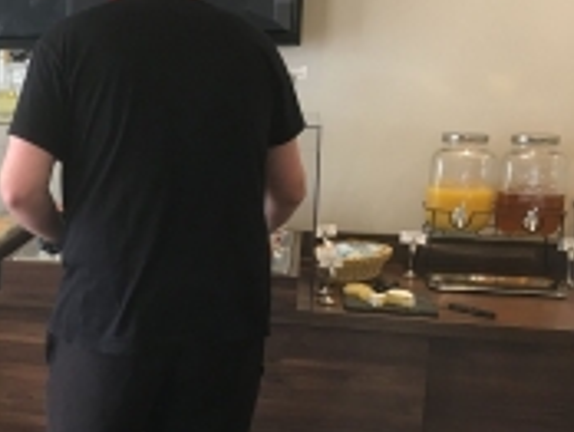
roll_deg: +1.1
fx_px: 996
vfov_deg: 24.4
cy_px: 261
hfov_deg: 29.7
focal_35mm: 60
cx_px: -16
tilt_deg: -11.6
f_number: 2.2
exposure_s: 1/33
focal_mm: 4.15
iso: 80
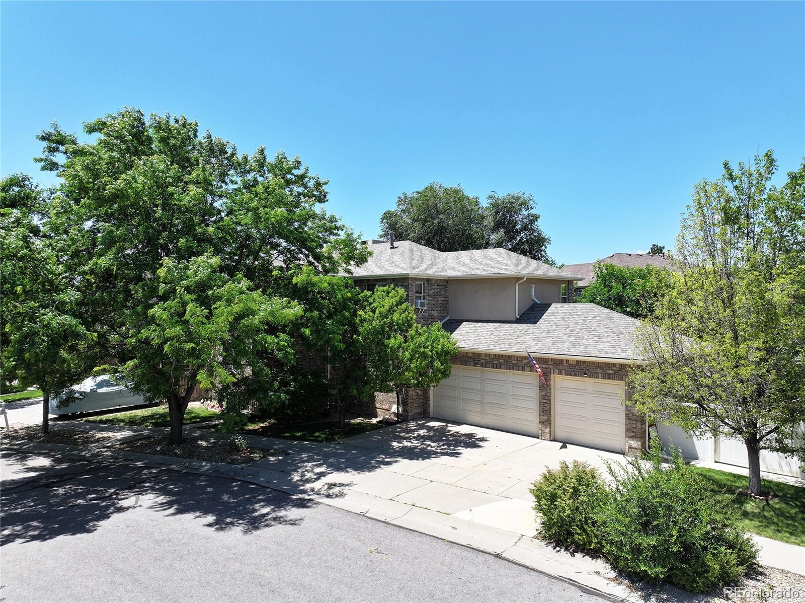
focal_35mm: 24
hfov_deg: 71.6
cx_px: 402
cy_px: 302
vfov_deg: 56.8
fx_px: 558
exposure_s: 1/1250
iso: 100
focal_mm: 12.29
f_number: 2.8
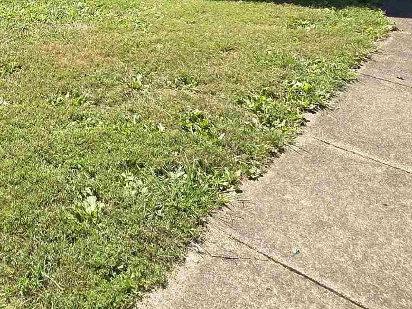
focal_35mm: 46
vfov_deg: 26.6
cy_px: -93
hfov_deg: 36.8
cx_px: -3
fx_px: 547
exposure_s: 1/647
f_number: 1.9
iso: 40
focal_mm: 2.2
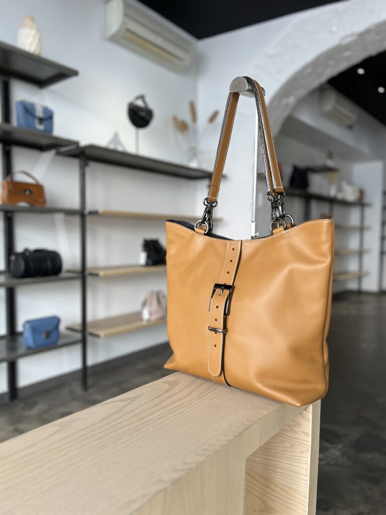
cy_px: 258
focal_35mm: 26
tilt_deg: -3.8
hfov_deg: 53.1
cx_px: 193
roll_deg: +0.2
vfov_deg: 67.3
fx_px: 387
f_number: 1.5
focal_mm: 5.7
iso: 64
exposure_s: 1/100
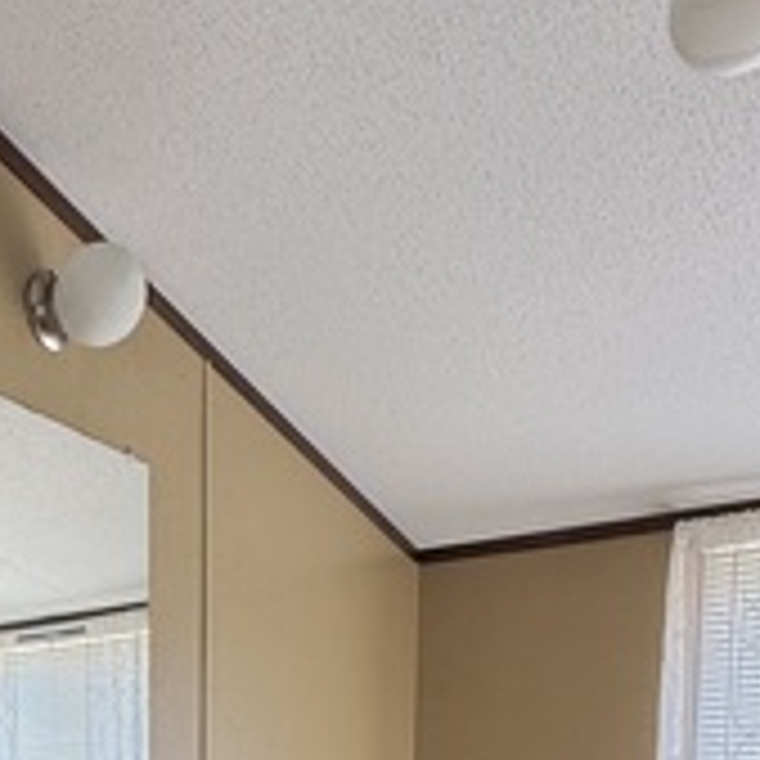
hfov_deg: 32.5
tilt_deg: -4.2
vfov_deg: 30.6
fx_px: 1167
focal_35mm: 47
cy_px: 913
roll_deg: -0.1
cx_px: -40
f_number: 2.2
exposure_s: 1/99
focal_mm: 2.22
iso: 250
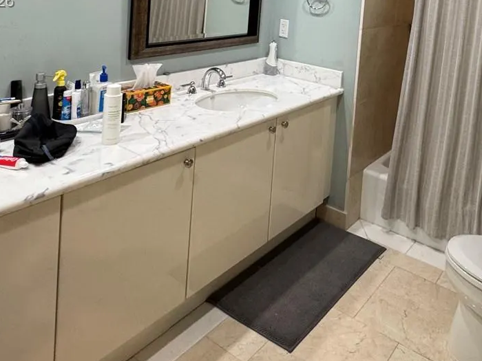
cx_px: 350
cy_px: 2
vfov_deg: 39.2
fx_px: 446
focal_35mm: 32
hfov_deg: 54.6
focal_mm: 2.22
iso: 160
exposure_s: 1/60
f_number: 2.2
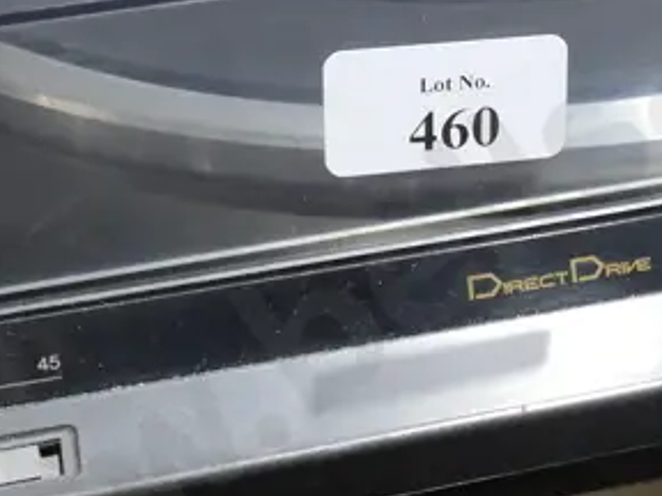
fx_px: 2314
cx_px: 788
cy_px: -3
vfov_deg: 12.1
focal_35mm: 121
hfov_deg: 15.7
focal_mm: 17
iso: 400
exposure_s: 1/60
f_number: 4
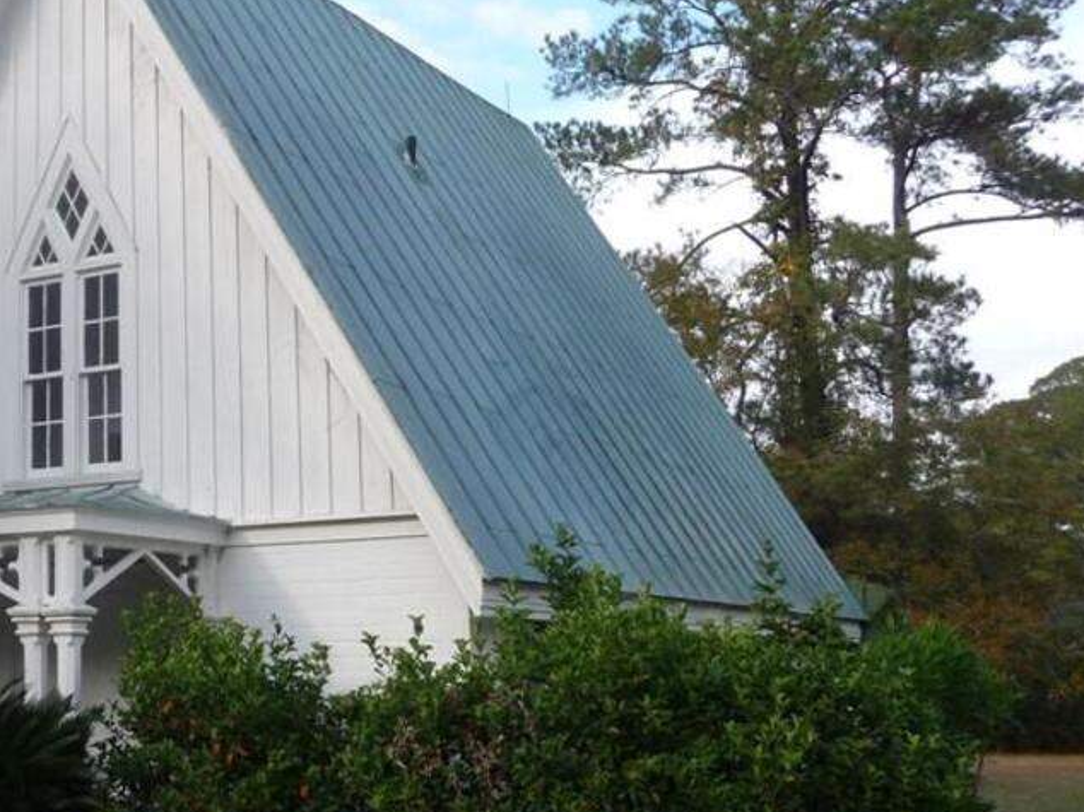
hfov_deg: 33.8
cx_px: 67
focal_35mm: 53
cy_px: 349
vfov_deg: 27.5
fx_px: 1659
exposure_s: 1/400
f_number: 3.3
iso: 100
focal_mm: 4.7
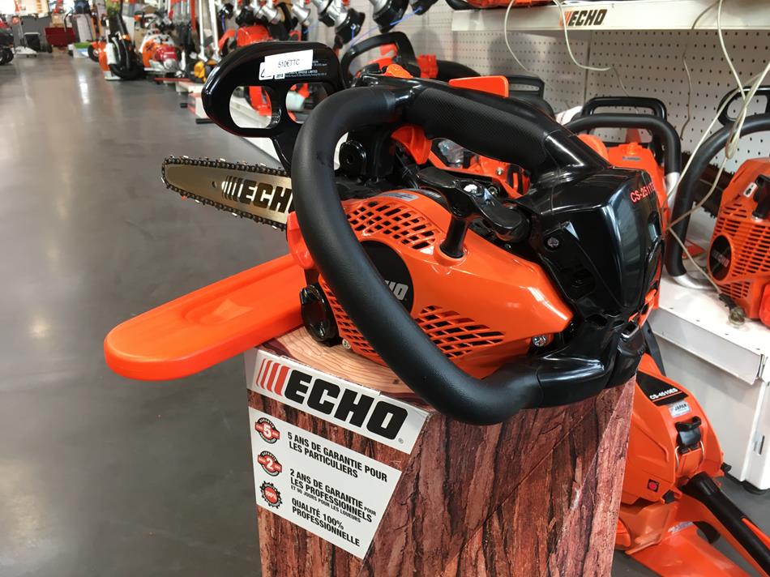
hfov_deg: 61.7
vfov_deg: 48.2
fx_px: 645
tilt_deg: -20.6
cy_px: 288
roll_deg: +1.0
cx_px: 385
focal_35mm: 29
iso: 64
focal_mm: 4.15
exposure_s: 1/33
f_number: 2.2
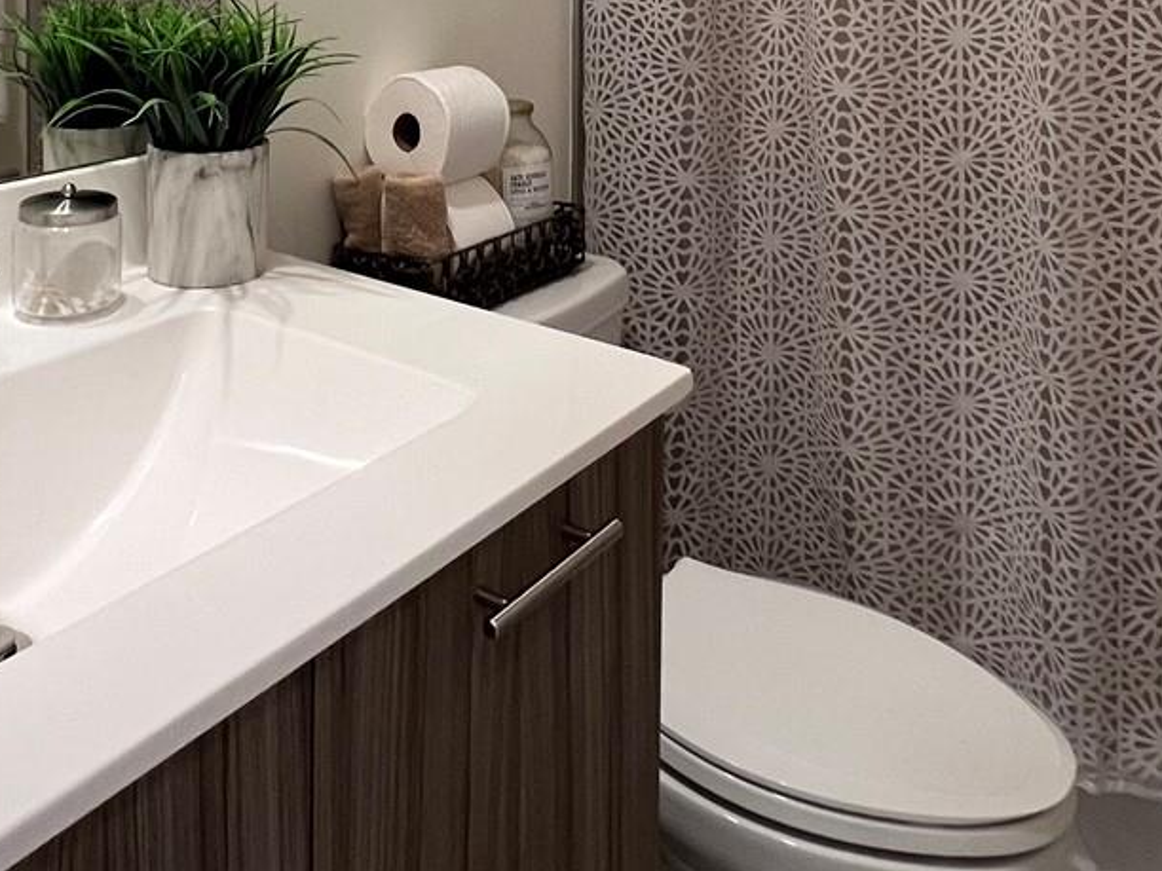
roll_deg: +0.1
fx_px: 1141
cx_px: 458
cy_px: -82
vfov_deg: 35.8
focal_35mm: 34
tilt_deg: -1.6
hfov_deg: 53.5
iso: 250
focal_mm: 1.57
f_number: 1.8
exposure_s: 1/120
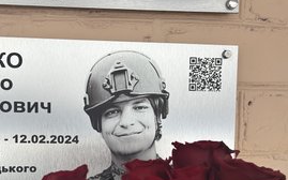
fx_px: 322
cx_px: 93
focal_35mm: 41
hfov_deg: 47.3
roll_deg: +0.2
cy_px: 148
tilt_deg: -1.7
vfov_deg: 30.4
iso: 40
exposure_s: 1/212
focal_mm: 5.7
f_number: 1.5
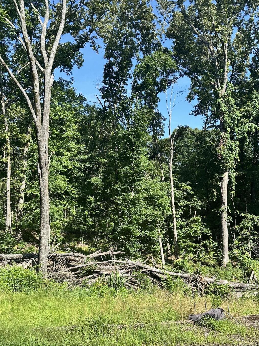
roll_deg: +1.3
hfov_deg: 40.3
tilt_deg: +5.2
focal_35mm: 35
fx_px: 349
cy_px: 192
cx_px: 170
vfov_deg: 52.5
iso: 80
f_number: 1.78
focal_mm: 6.86
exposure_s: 1/2110
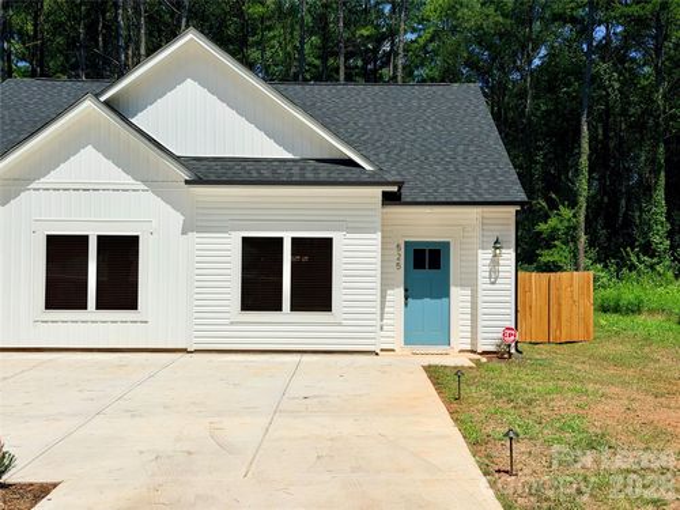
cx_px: 340
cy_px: 255
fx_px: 943
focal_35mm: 48
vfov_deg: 30.3
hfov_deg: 39.7
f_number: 1.78
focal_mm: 6.76
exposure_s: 1/13333
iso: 80
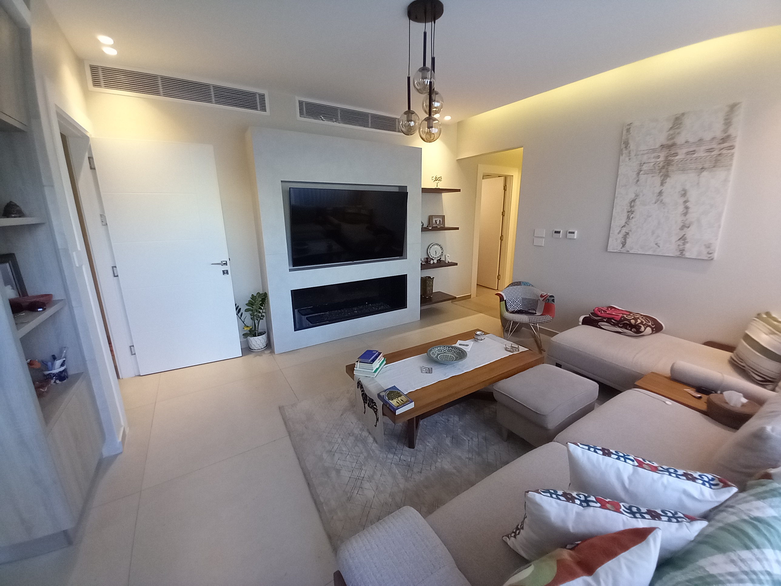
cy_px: 293
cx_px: 390
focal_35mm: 13
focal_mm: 1.13
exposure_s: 1/33.3
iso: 125
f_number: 2.2
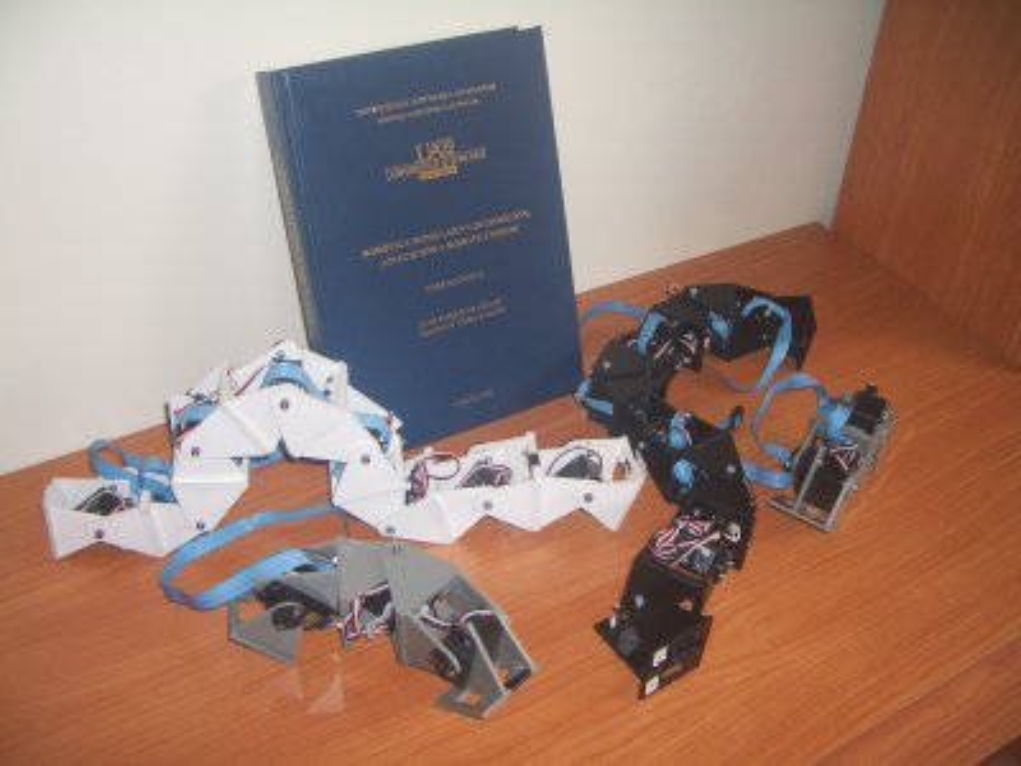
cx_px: 510
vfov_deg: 40.7
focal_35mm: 35
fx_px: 1032
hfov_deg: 52.6
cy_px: 383
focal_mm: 5.8
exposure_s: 1/60
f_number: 2.6
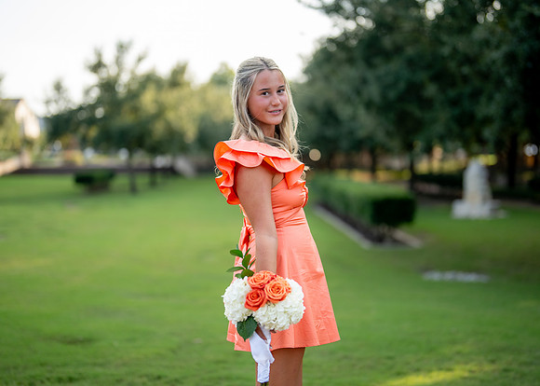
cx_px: 276
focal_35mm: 56
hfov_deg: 35.1
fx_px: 853
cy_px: 188
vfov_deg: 25.5
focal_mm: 50
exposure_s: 1/2000
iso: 200
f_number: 1.2
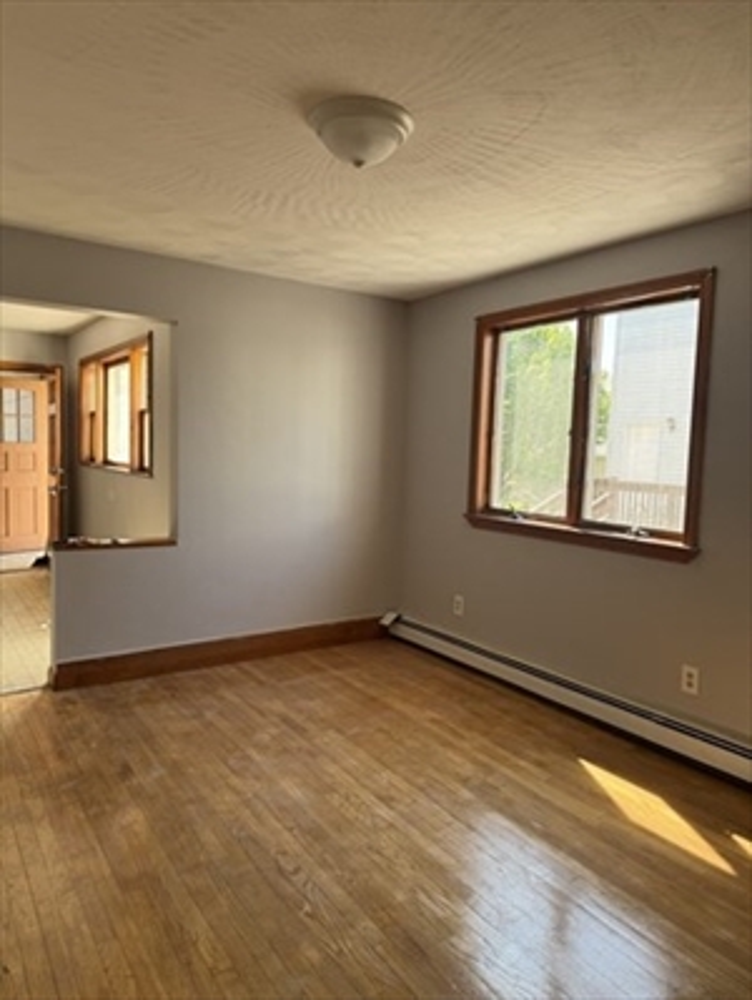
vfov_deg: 71.5
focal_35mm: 24
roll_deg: -2.5
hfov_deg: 56.9
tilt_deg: -4.7
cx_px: 376
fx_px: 694
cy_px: 500
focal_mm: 6.76
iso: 100
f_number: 1.78
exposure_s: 1/132
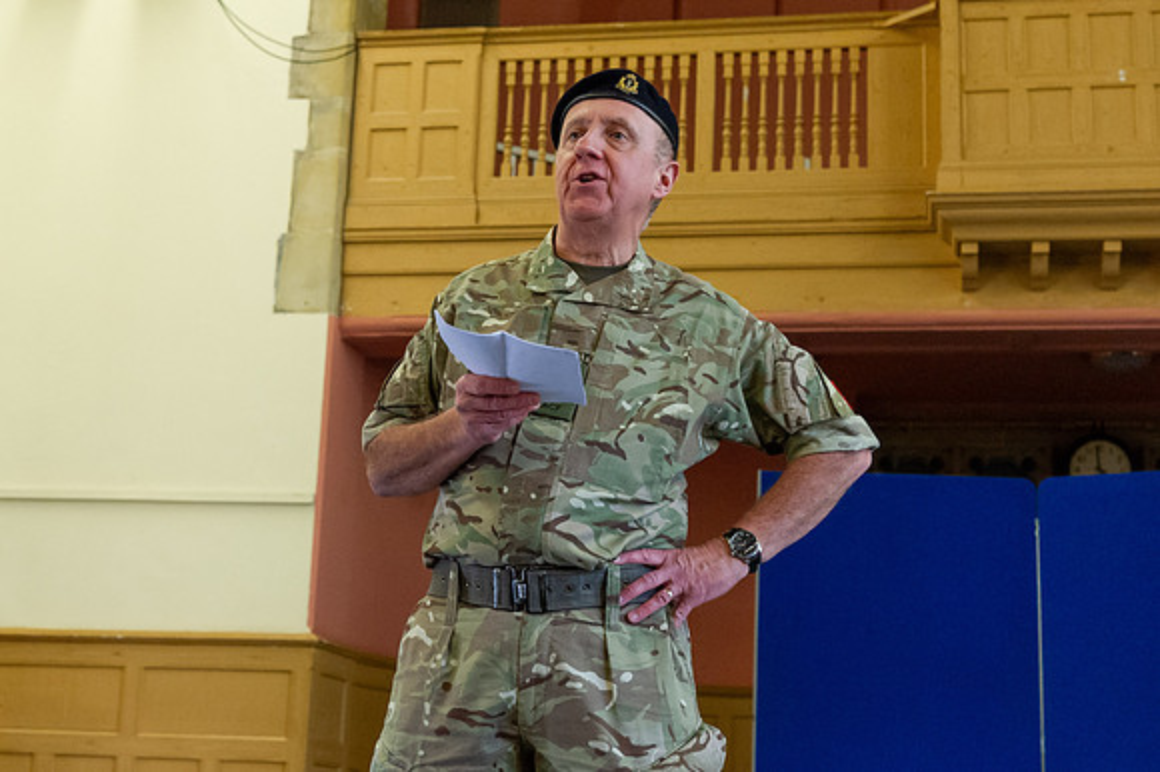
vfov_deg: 23.2
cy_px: 321
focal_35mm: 58
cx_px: 527
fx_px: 1875
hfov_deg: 34.3
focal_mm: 48
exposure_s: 1/200
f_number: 5
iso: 5000
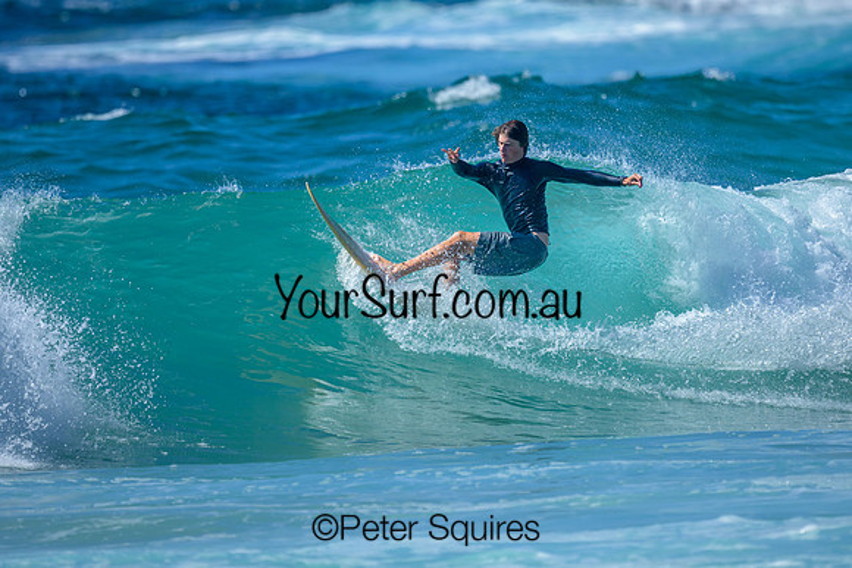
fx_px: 26035
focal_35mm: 1100
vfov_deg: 1.3
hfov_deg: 1.9
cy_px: 255
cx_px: 467
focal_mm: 800
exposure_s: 1/2500
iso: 250
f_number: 6.3
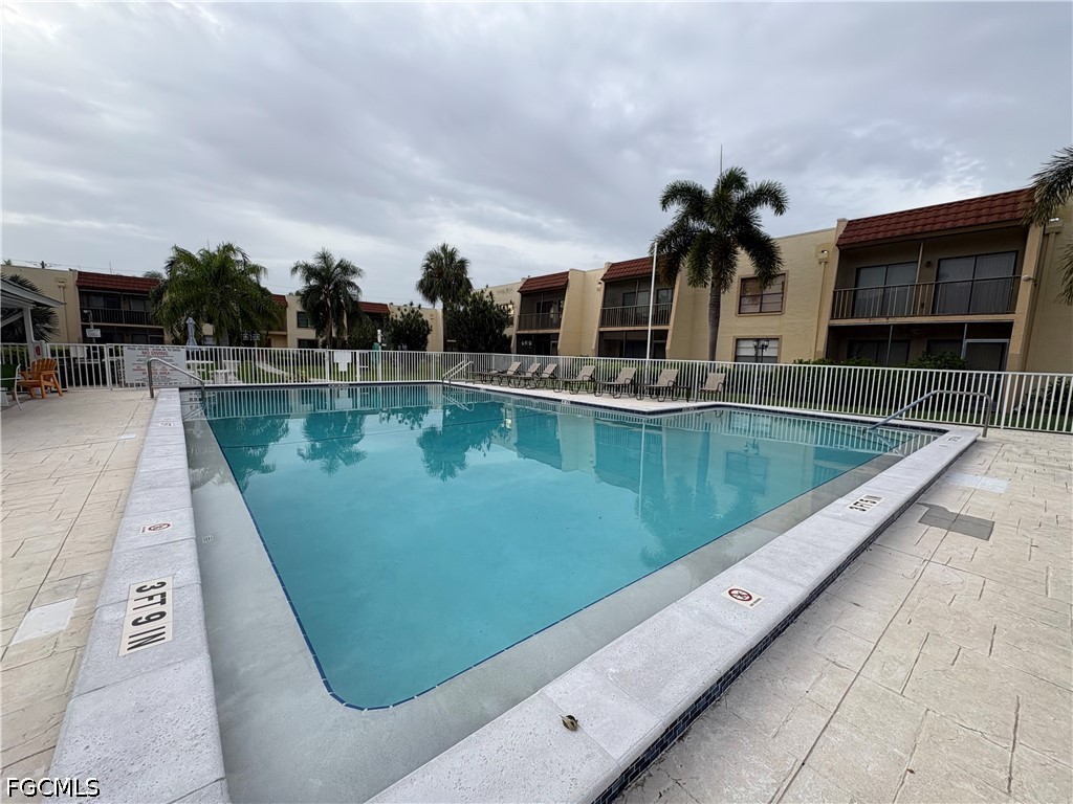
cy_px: 402
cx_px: 536
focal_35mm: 14
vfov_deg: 85.7
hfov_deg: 102.1
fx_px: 434
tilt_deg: -5.3
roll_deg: -2.3
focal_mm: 2.22
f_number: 2.2
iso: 40
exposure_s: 1/561
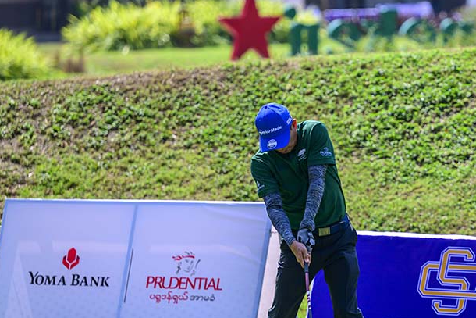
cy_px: 209
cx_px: 307
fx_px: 3227
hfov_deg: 8.4
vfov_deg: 5.6
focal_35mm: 244
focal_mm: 155
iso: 320
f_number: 2.8
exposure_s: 1/6400
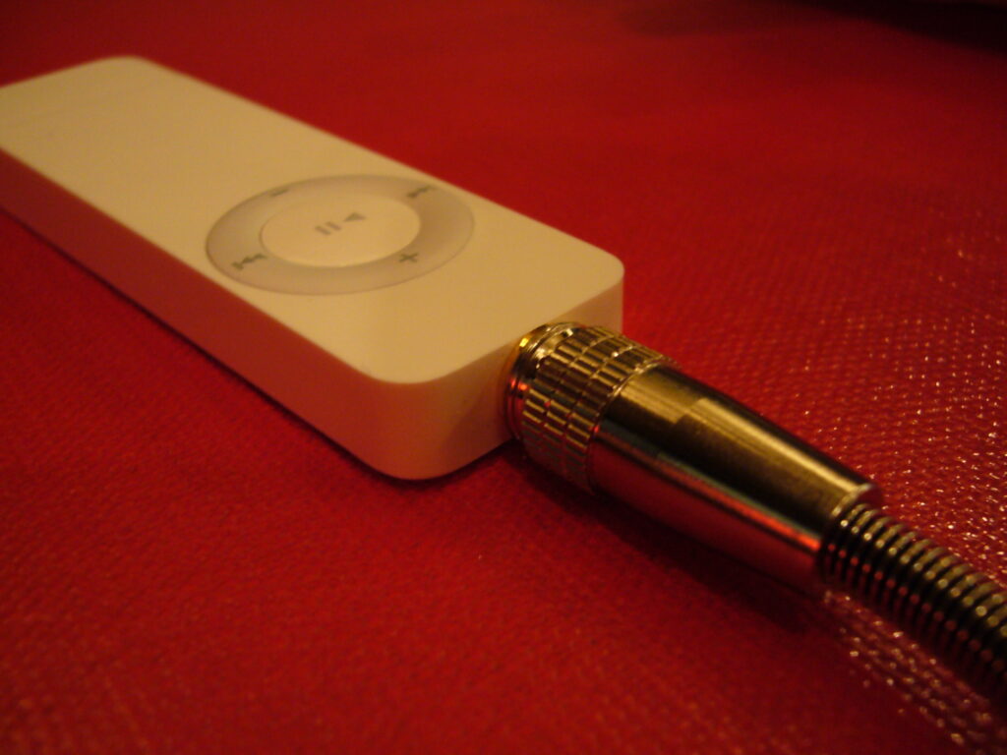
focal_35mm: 40
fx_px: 1164
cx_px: 504
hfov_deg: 46.8
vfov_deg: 36.0
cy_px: 378
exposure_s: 1/8
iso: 200
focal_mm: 6.6
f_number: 3
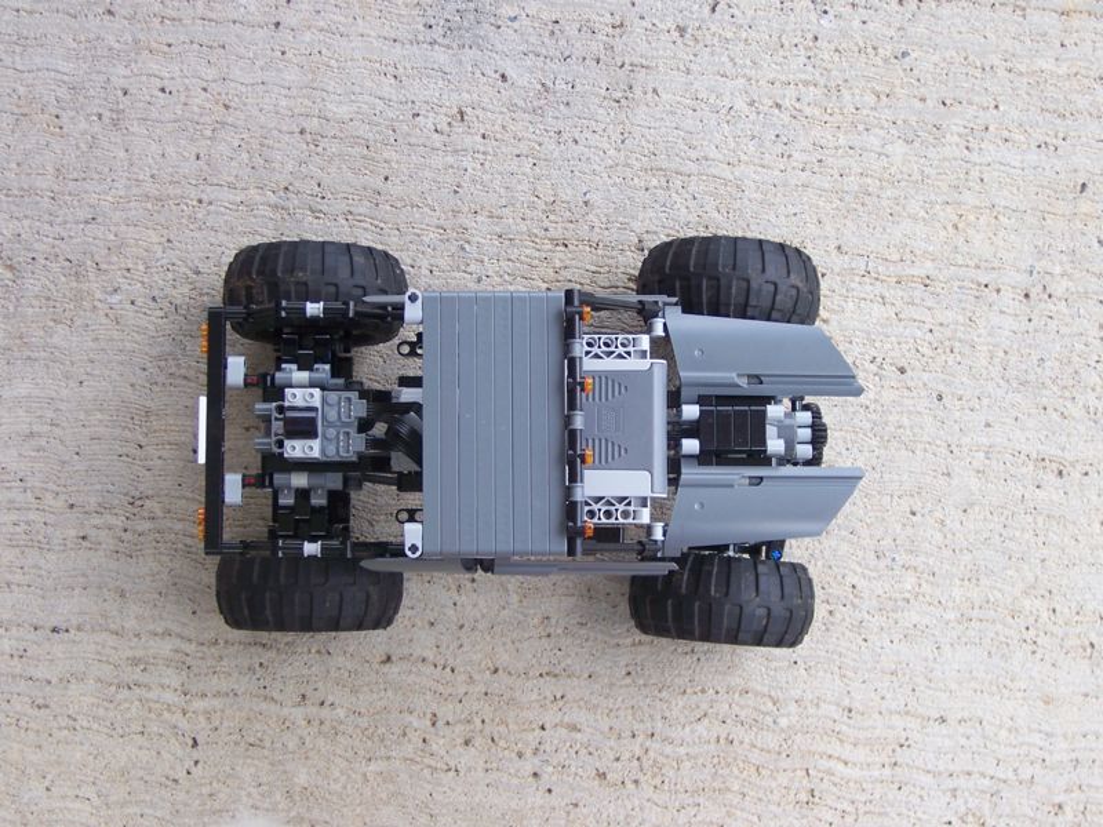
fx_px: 1784
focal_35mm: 56
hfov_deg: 34.3
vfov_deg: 26.1
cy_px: 414
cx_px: 552
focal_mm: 9.6
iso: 80
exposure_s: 1/100
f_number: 3.6
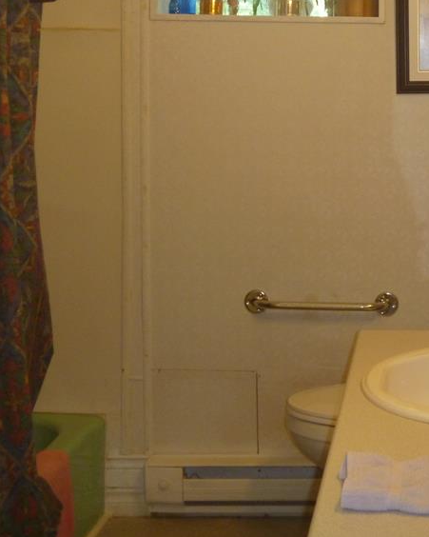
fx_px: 984
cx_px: 439
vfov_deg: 30.3
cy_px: 181
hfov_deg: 23.5
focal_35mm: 62
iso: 200
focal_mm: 6.3
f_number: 3.5
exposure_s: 1/30
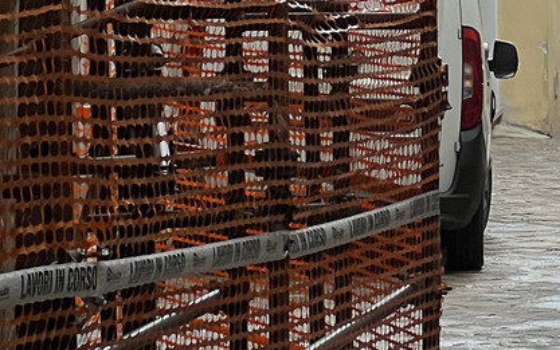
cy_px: -380
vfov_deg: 4.1
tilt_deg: -0.7
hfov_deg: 6.6
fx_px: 4779
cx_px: 752
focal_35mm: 313
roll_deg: +0.6
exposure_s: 1/212
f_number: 2.8
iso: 32
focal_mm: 9
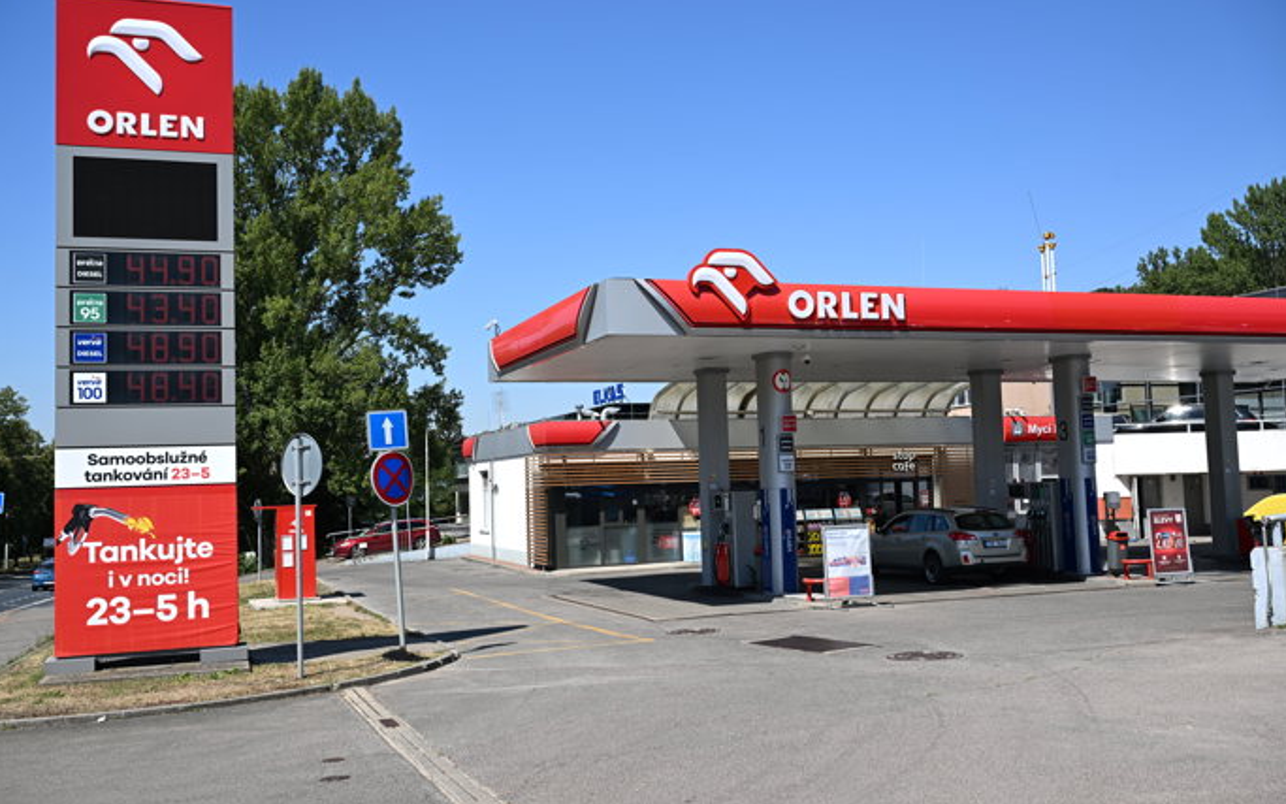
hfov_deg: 56.0
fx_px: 1210
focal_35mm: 35
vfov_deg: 36.8
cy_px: 395
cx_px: 640
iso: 32
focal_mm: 33.5
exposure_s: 1/80
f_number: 8
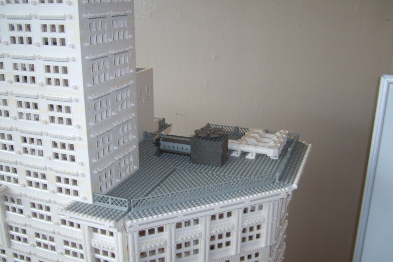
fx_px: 404
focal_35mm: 37
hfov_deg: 51.9
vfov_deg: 36.0
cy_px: 136
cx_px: 198
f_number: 2.8
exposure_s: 1/30
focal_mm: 5.8
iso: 83
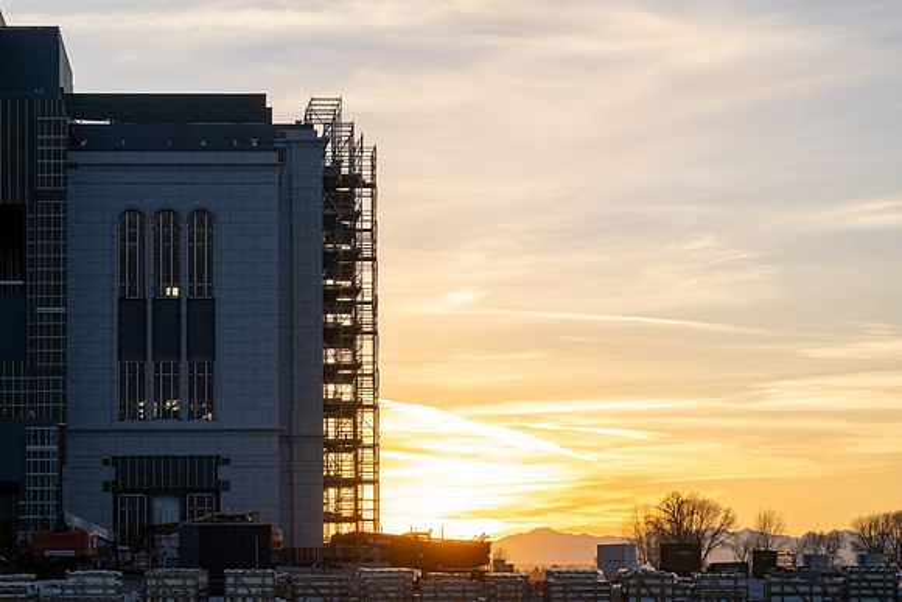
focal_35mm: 132
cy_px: 301
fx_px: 3314
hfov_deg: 15.5
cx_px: 451
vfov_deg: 10.4
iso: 400
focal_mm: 130
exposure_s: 1/160
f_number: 13
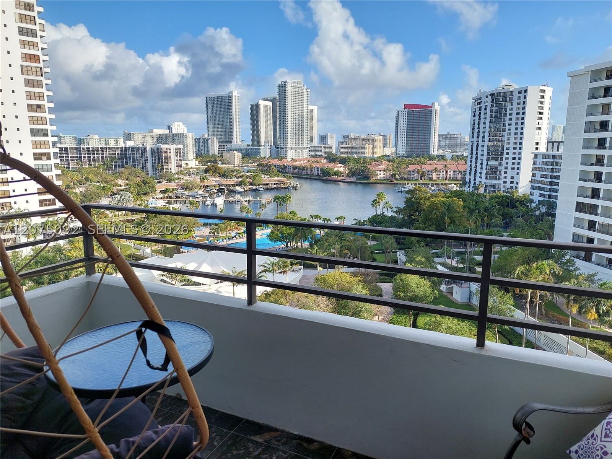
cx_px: 306
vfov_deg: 56.8
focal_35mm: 24
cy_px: 230
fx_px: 424
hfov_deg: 71.6
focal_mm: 5.23
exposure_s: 1/951
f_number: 1.8
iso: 40
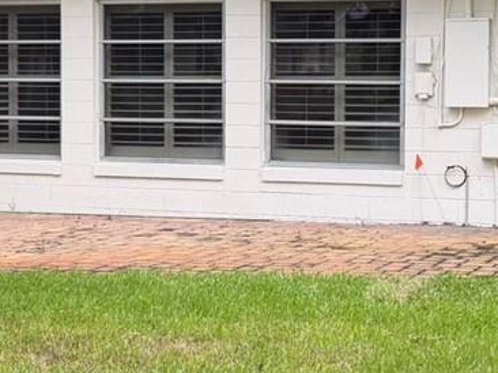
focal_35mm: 105
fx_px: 1510
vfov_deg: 14.1
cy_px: 143
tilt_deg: -2.5
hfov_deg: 18.7
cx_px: 215
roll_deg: +0.7
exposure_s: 1/598
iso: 100
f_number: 1.78
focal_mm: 6.76
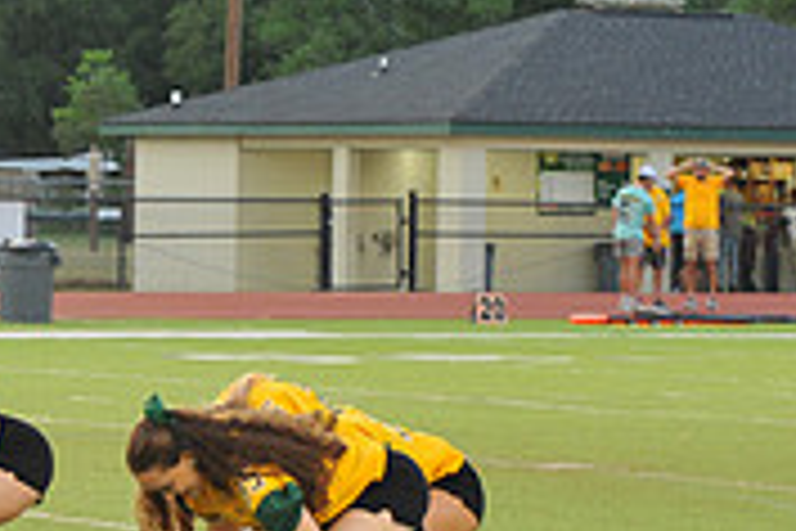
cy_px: 558
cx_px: -441
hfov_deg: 7.7
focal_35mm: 262
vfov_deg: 5.2
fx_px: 5793
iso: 1000
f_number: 6.3
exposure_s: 1/100
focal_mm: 80
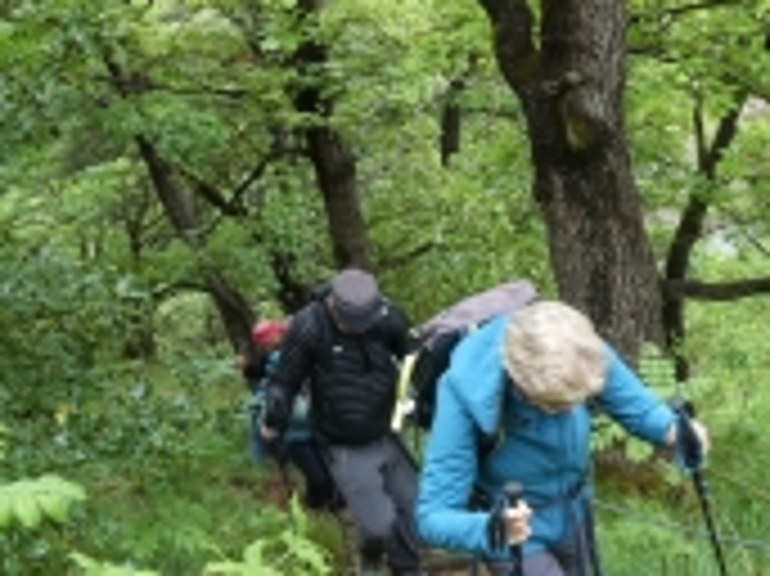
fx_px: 1334
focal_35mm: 60
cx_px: 646
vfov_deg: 24.1
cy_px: 441
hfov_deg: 31.2
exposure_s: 1/60
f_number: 3.3
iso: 80
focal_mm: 4.3
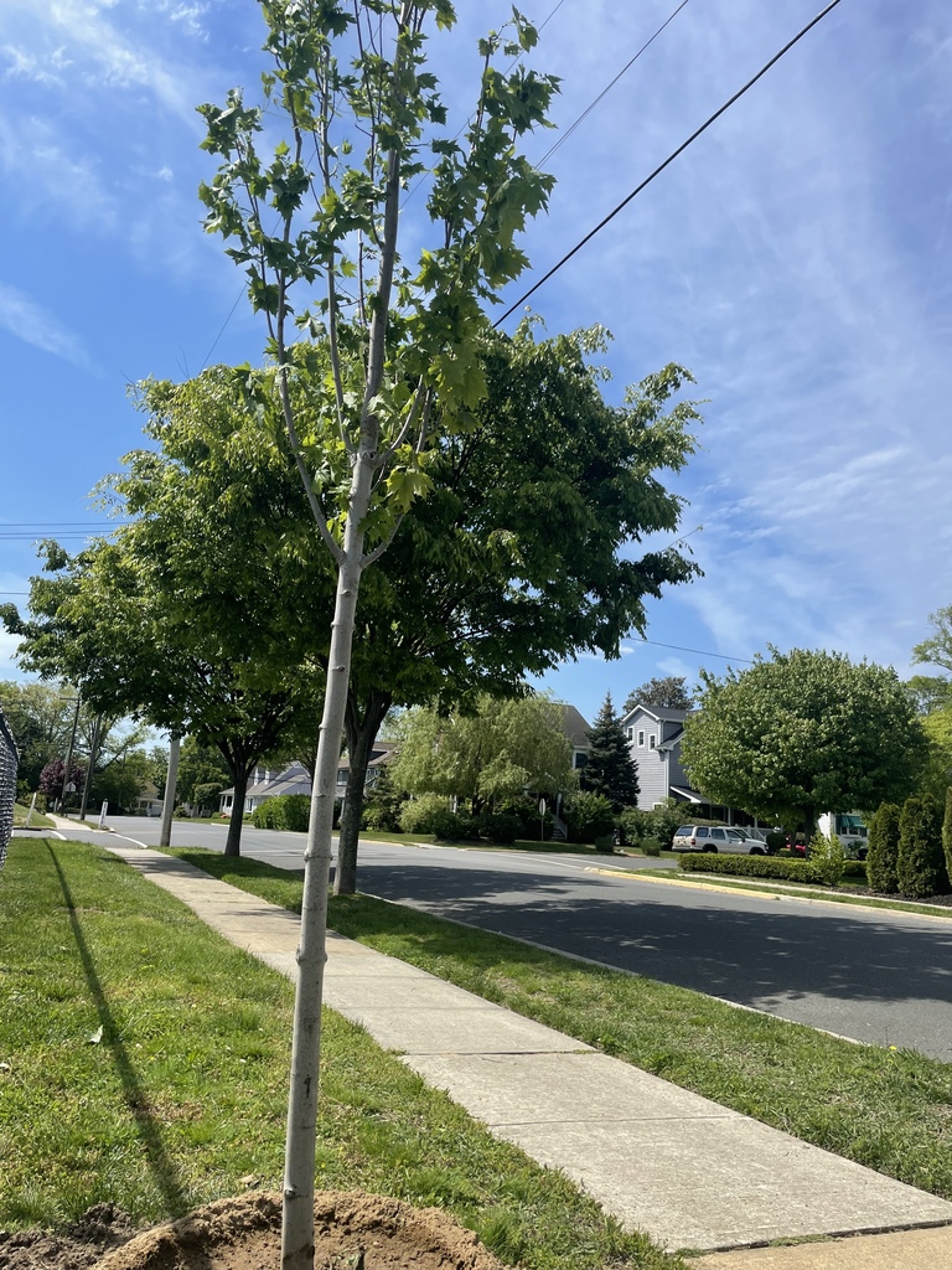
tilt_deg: +11.1
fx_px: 953
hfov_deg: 53.1
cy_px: 635
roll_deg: -3.4
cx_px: 476
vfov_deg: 67.3
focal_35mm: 26
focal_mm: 4.2
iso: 32
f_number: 1.6
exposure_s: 1/3300
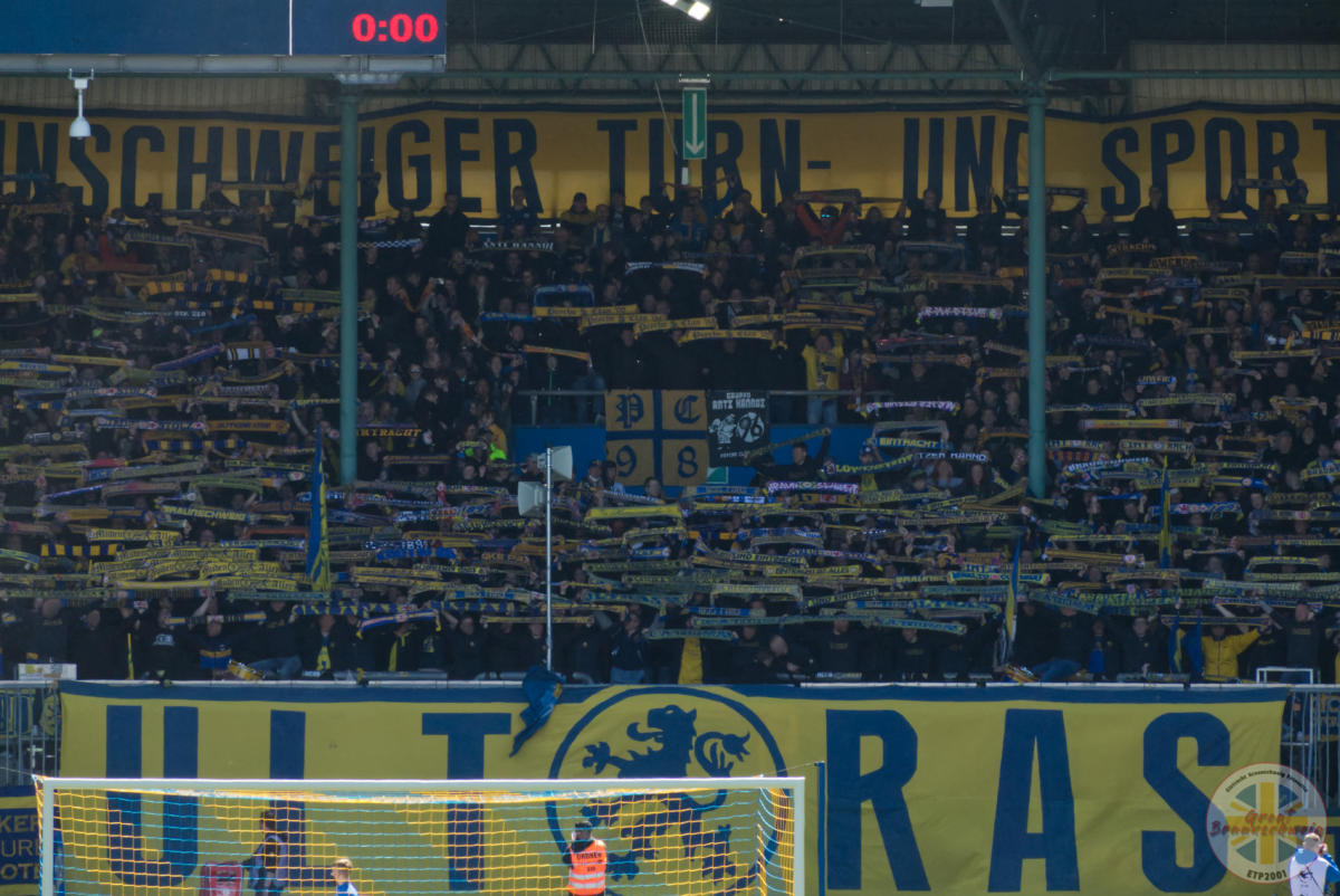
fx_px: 14899
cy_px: 448
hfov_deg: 5.1
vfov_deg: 3.4
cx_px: 670
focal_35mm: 400
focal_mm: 146.8
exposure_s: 1/400
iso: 800
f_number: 11
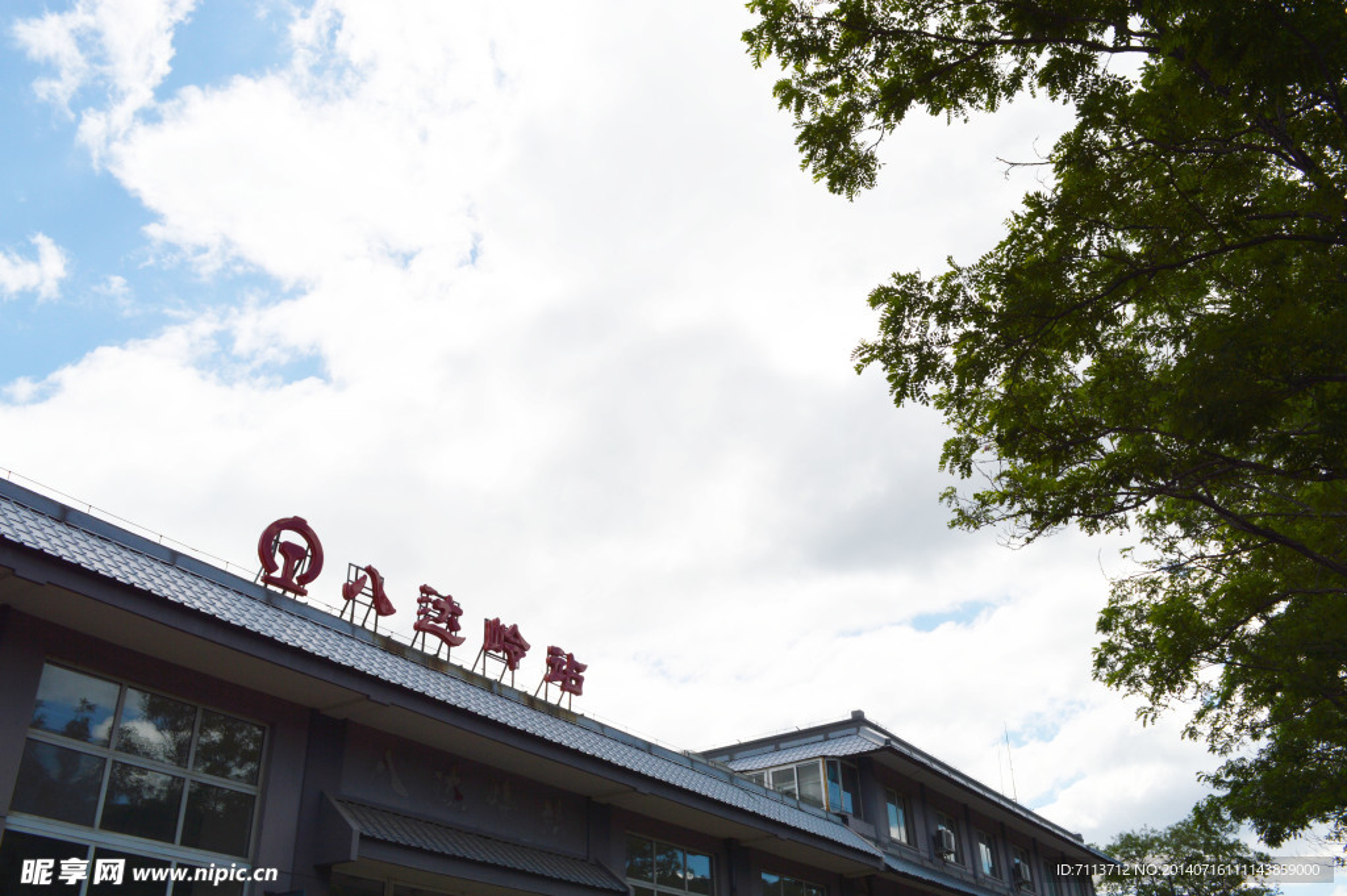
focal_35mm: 30
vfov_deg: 43.5
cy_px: 448
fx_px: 1122
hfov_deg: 62.0
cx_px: 674
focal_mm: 20
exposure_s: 1/400
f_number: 10
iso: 100
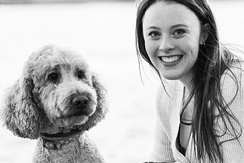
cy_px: 92
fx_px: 1619
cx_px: 171
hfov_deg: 8.6
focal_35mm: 239
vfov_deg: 5.7
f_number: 4.5
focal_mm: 133
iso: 2000
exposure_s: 1/500
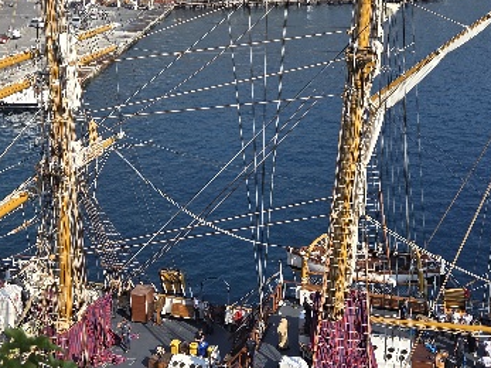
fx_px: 752
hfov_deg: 36.1
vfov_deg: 27.4
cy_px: 133
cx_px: 290
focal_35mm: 53
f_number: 1.8
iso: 80
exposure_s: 1/5000
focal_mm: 5.4
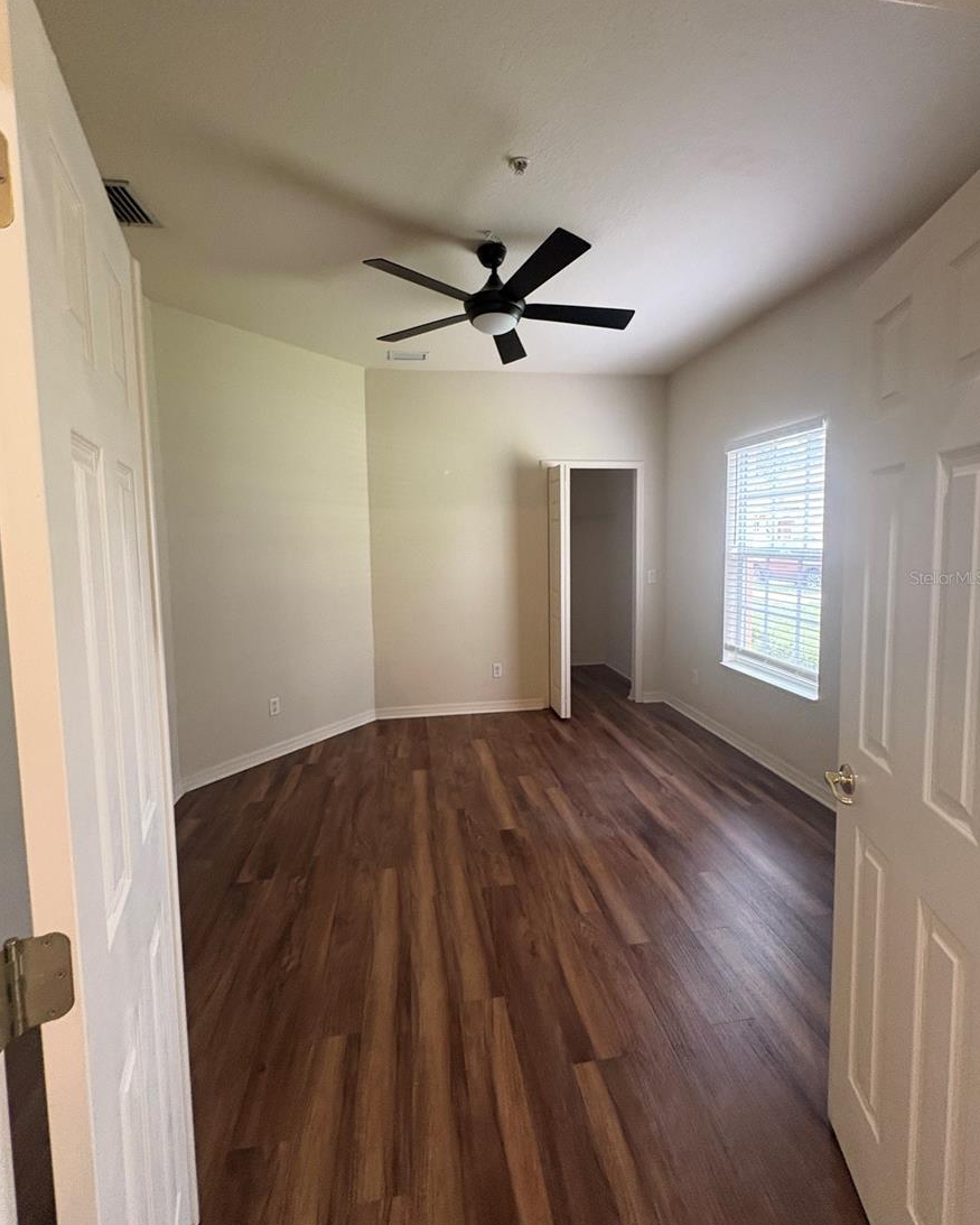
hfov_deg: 84.1
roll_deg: +0.1
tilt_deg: -4.6
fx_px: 544
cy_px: 577
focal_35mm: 15
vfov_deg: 96.7
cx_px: 485
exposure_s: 1/60
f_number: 2.2
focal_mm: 2.22
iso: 400
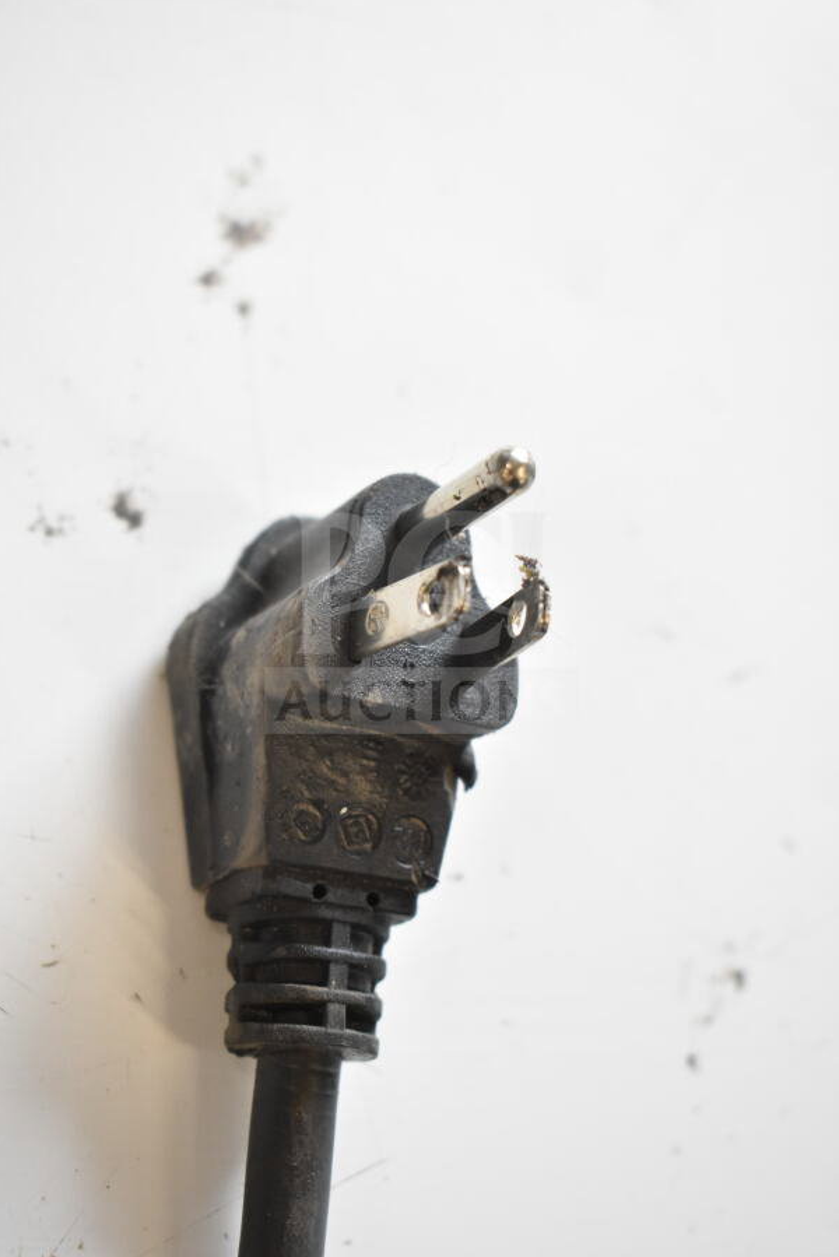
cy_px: 622
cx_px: 421
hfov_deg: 22.3
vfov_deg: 32.9
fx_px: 2131
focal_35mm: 61
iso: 1600
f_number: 5
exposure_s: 1/100
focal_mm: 40
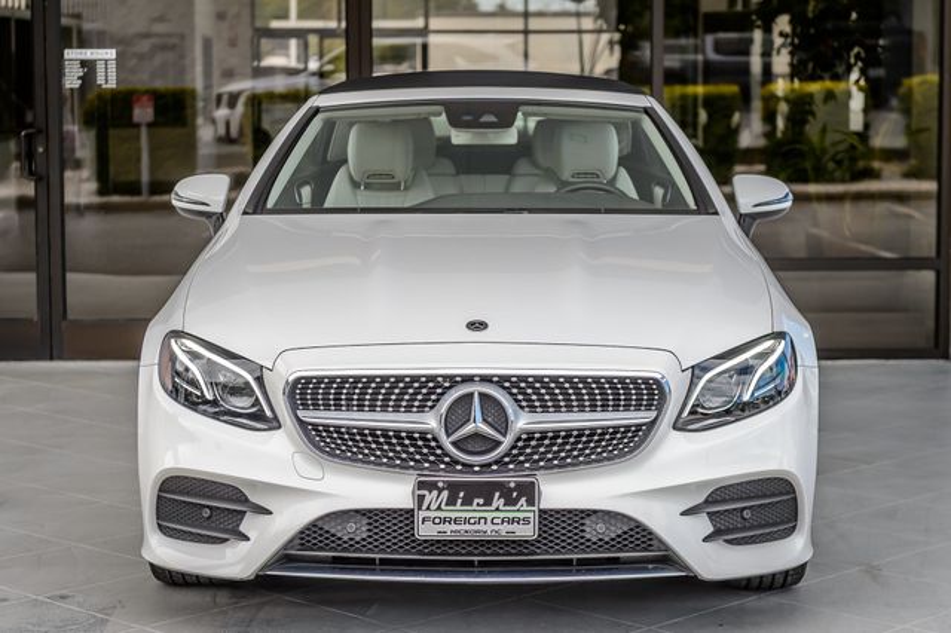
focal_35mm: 86
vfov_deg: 15.9
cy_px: 323
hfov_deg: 23.6
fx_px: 2272
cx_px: 486
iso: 400
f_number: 4
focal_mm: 70
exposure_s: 1/2500
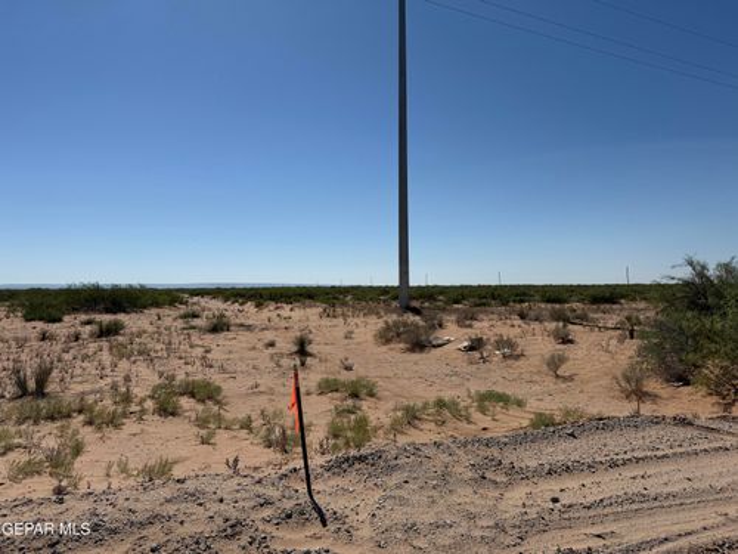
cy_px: 277
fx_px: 512
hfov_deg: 71.6
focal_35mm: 24
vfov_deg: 56.8
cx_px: 369
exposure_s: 1/14286
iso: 80
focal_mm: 6.76
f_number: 1.78
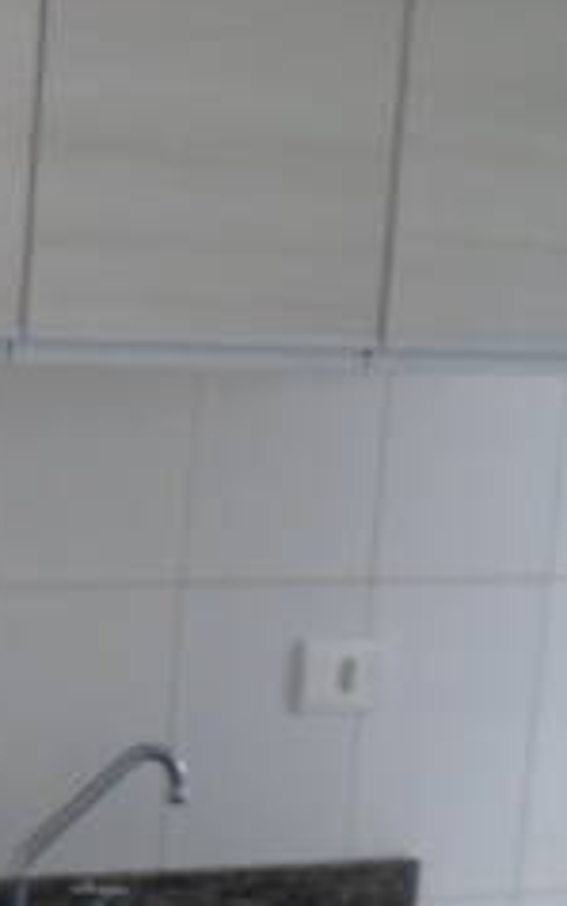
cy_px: 803
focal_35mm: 114
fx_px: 2815
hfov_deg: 10.0
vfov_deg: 18.0
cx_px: -814
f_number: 2.5
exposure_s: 1/30
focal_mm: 4.5
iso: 80
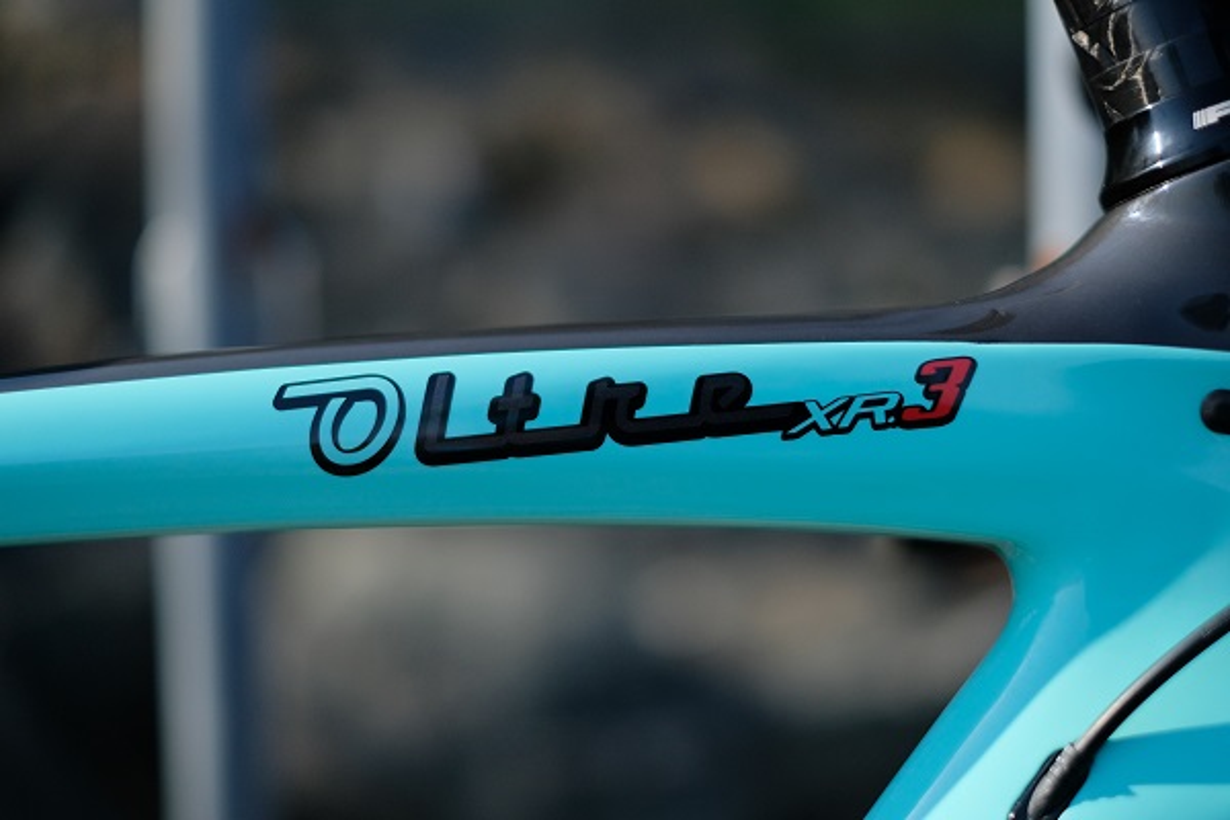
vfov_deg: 25.5
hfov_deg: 37.5
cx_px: 615
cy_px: 410
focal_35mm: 53
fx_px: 1811
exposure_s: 1/17000
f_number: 1.4
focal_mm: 35
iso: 800
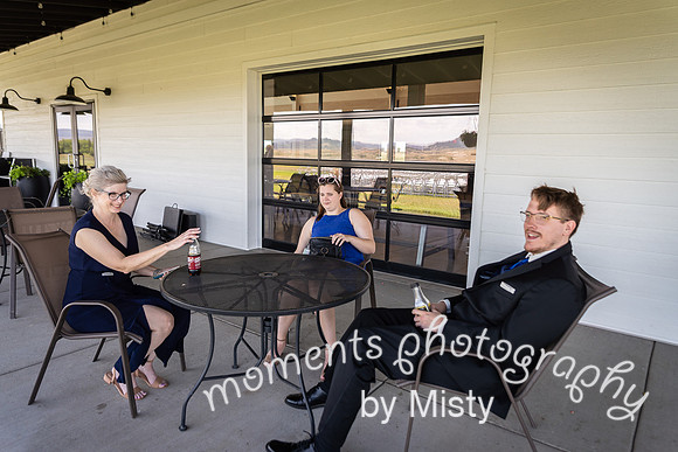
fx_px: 452
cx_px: 339
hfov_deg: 73.7
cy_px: 226
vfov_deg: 53.2
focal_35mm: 24
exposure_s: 1/400
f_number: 3.2
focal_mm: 24
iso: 64
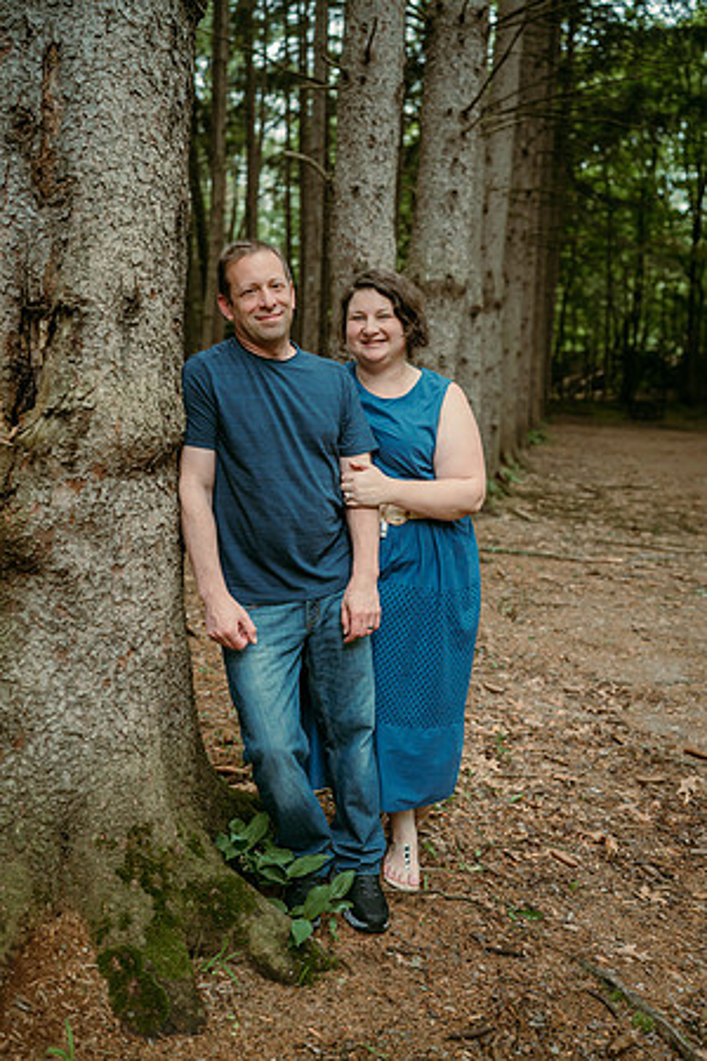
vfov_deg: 54.4
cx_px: 354
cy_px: 530
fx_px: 1031
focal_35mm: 35
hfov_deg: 37.9
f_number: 2.5
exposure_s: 1/200
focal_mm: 35
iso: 1250
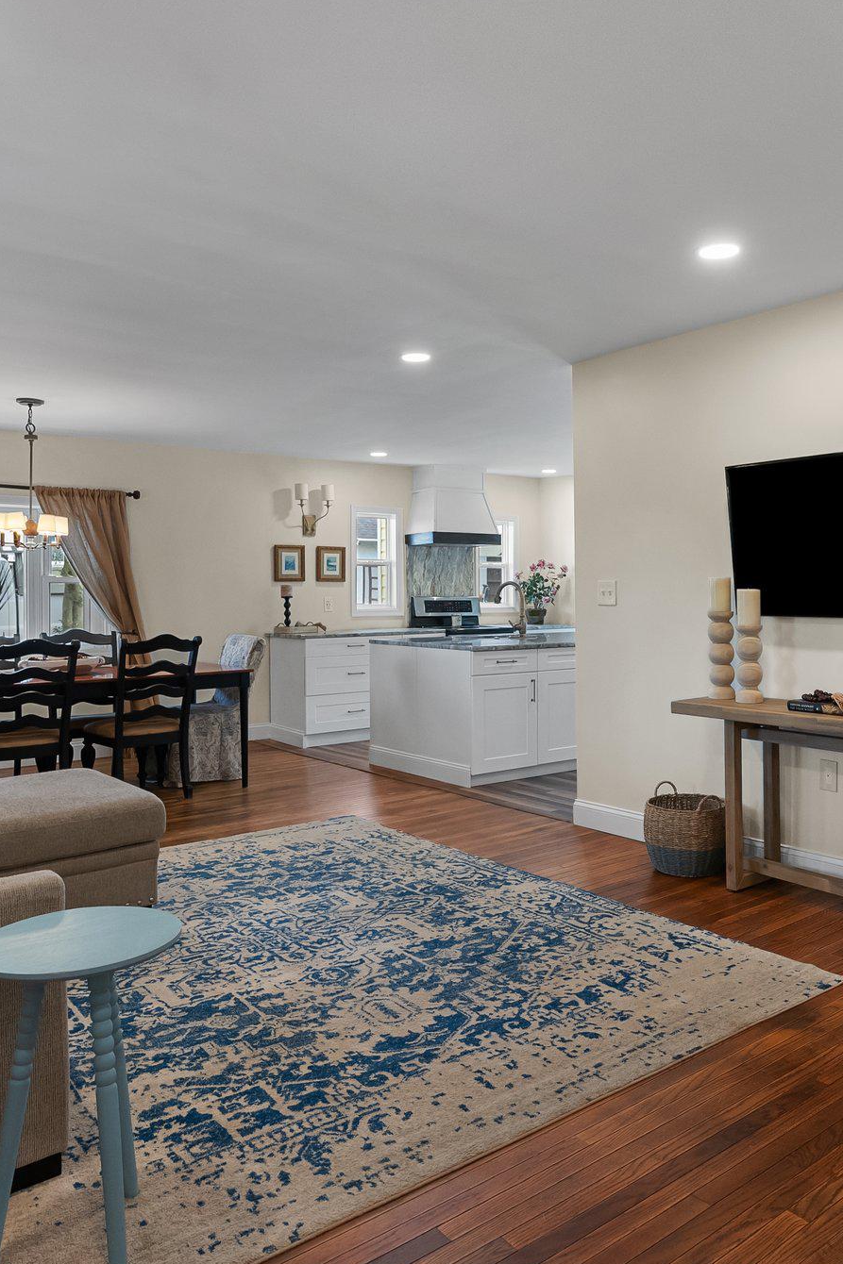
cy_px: 632
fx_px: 913
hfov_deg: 49.1
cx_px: 526
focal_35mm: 26
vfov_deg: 69.4
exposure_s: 1/40
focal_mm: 17
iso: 3200
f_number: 8
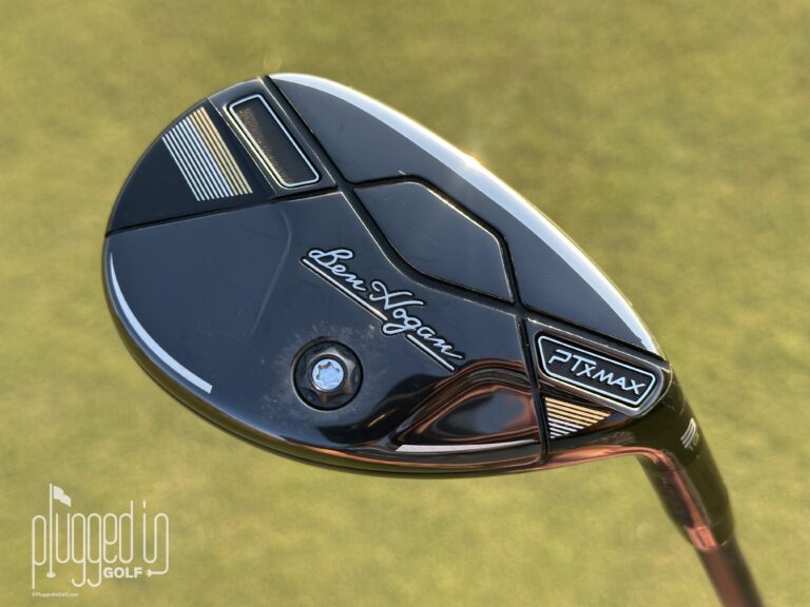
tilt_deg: -58.5
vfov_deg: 30.3
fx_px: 1123
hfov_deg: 39.7
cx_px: 405
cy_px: 304
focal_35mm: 48
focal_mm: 6.86
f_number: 1.78
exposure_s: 1/191
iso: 64
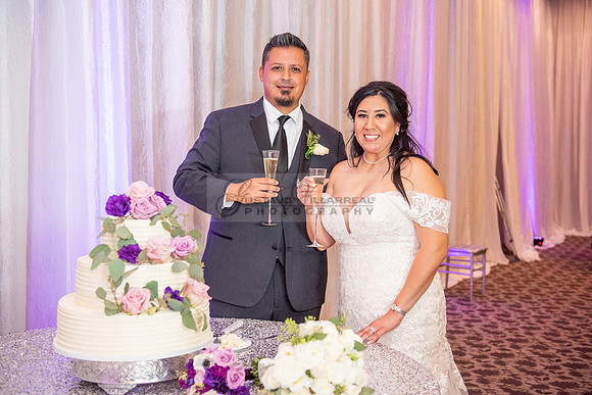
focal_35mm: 45
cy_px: 198
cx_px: 296
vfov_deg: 29.9
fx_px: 740
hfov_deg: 43.6
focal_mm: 45
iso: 1600
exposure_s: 1/160
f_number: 3.5
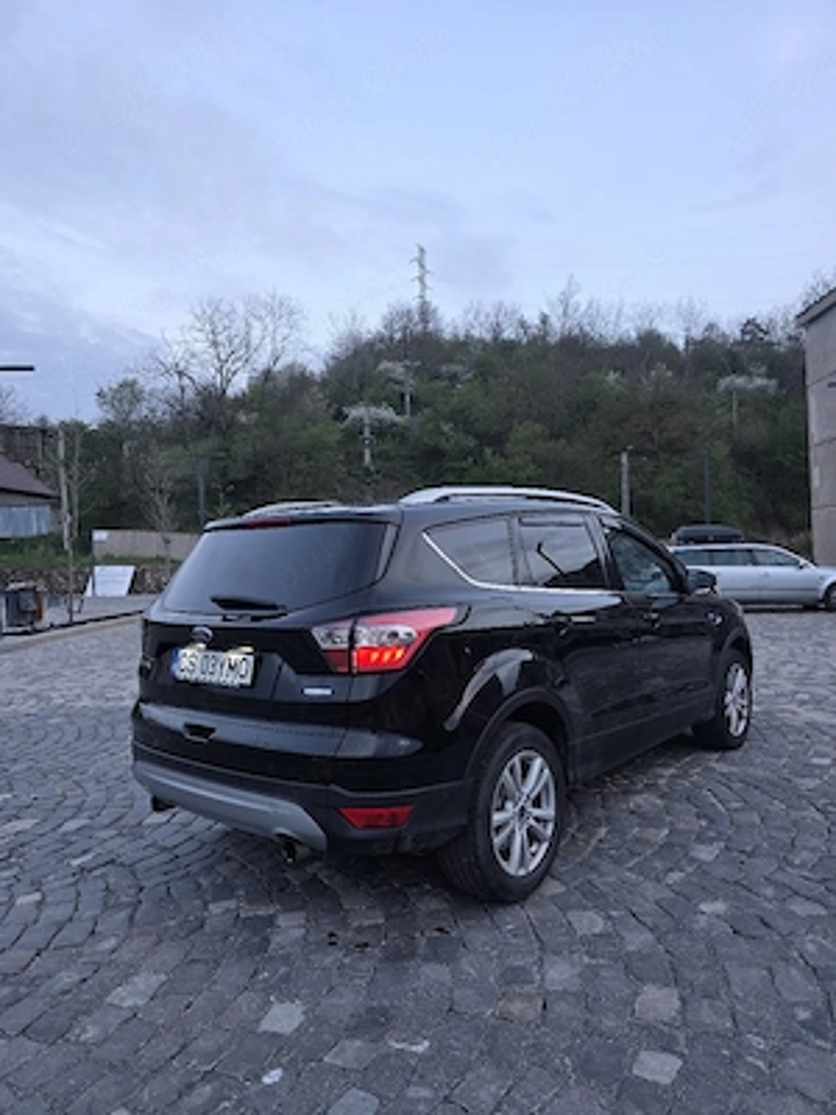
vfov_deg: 73.9
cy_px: 558
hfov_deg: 58.9
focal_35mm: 23
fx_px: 741
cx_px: 418
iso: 125
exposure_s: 1/182
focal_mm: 6.3
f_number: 1.7
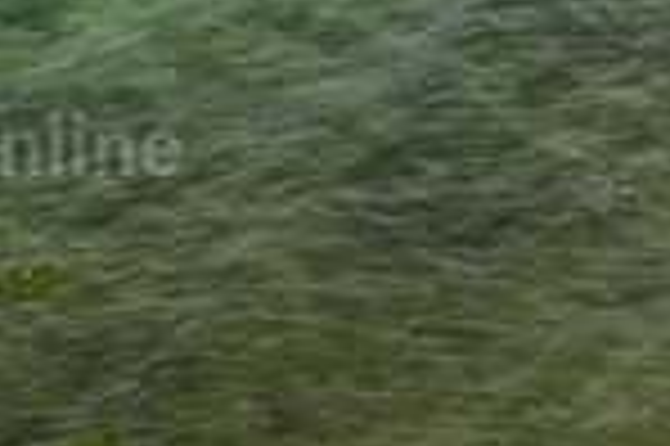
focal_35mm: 206
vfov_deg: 6.5
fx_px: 3830
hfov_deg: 9.9
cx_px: 679
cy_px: -448
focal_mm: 11.03
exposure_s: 1/320
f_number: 4
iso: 100
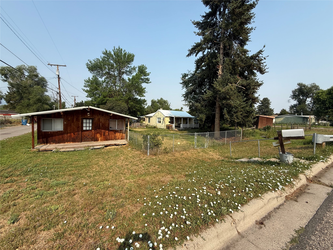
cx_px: 166
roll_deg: -2.1
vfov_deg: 85.7
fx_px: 135
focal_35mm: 14
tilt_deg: -2.4
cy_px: 125
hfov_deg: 102.1
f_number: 2.2
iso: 50
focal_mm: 2.22
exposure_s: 1/1235
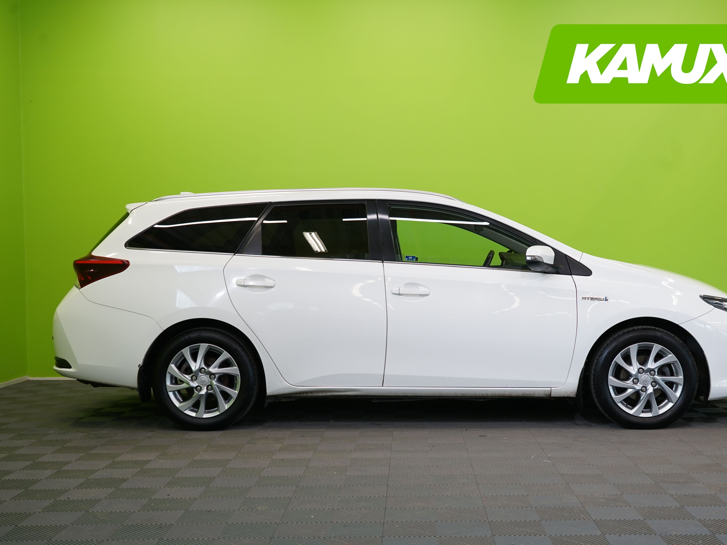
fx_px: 924
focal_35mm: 44
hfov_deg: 42.8
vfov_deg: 32.8
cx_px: 417
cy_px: 303
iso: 400
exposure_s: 1/40
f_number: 6.3
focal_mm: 36
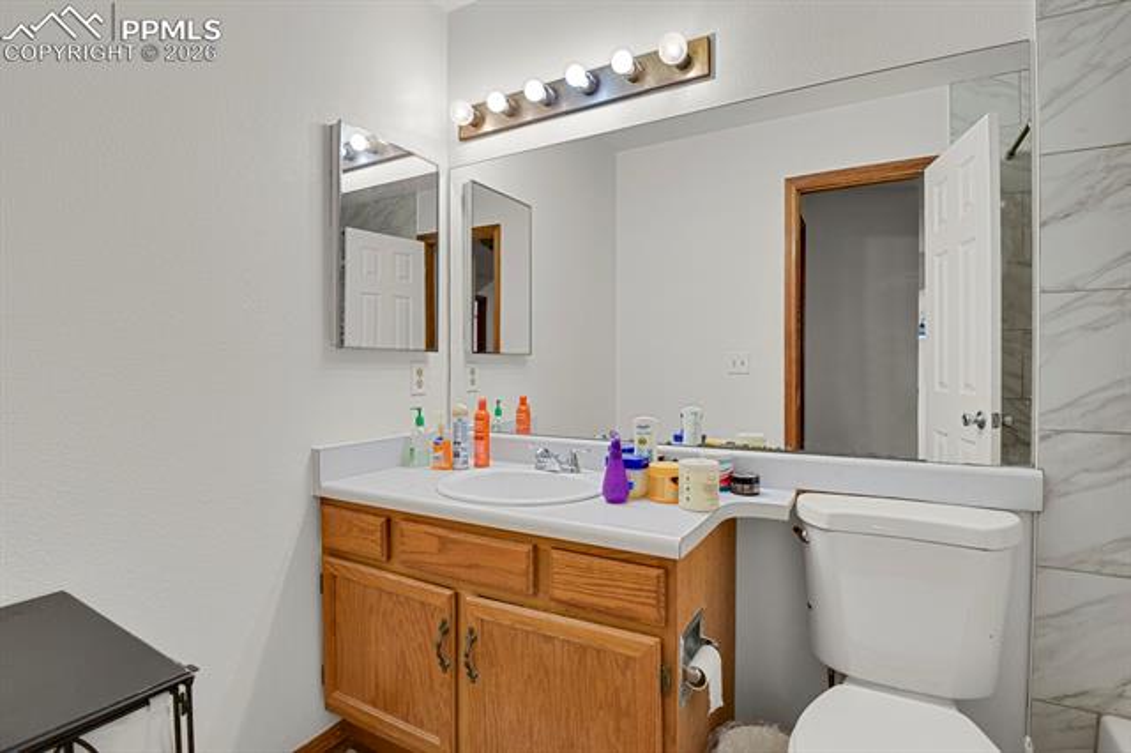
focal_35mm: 17
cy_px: 376
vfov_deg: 70.4
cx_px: 566
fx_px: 534
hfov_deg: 93.3
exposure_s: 1/20
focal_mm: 17
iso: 3600
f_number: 8
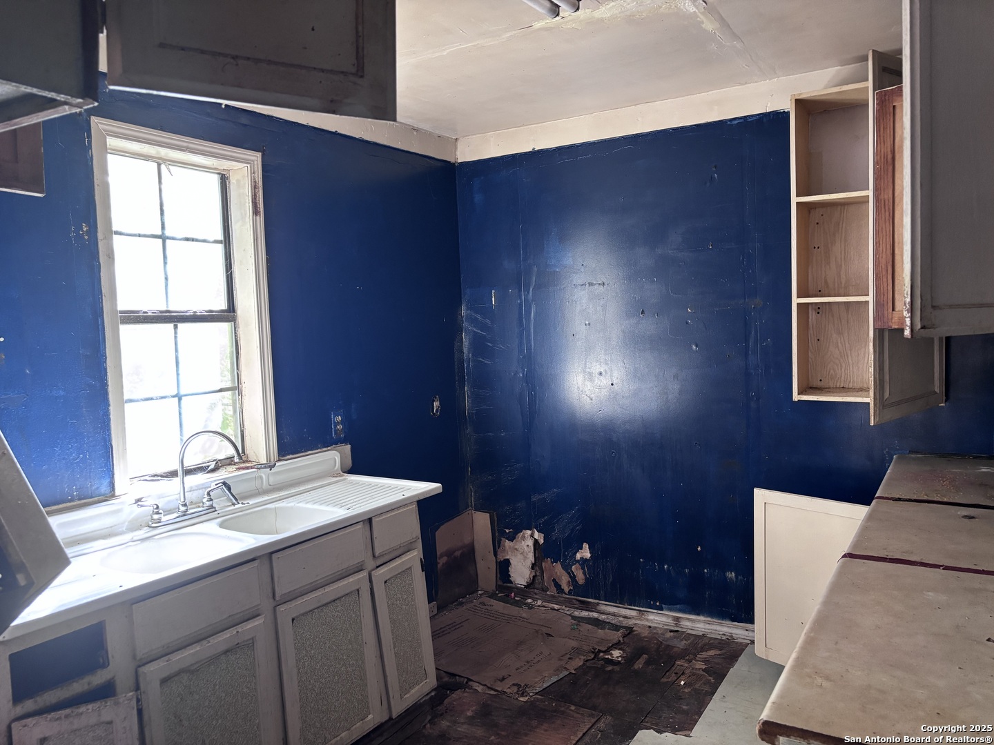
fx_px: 747
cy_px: 372
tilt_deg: -3.3
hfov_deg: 67.3
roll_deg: +1.8
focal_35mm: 26
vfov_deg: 53.1
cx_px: 497
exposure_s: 1/60
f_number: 1.6
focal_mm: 5.96
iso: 320
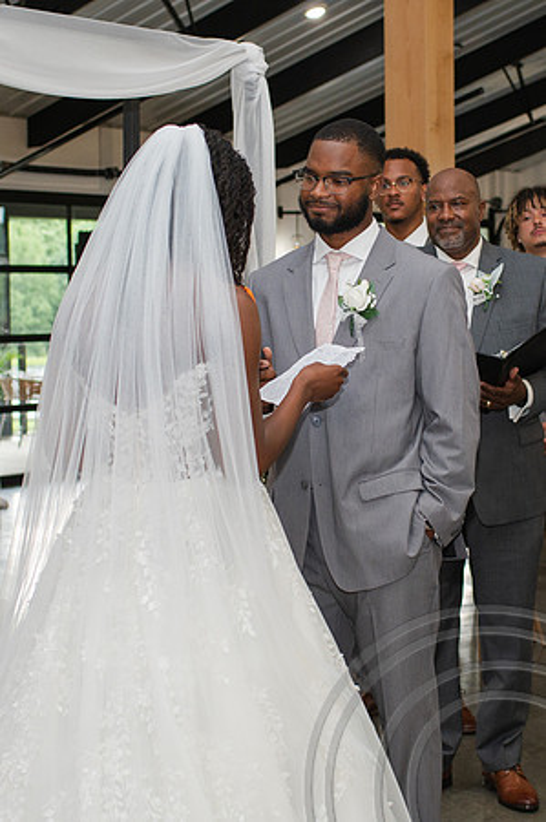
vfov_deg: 27.2
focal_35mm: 74
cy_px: 402
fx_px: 1699
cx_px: 326
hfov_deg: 18.2
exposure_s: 1/200
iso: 800
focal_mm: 35
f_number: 3.2
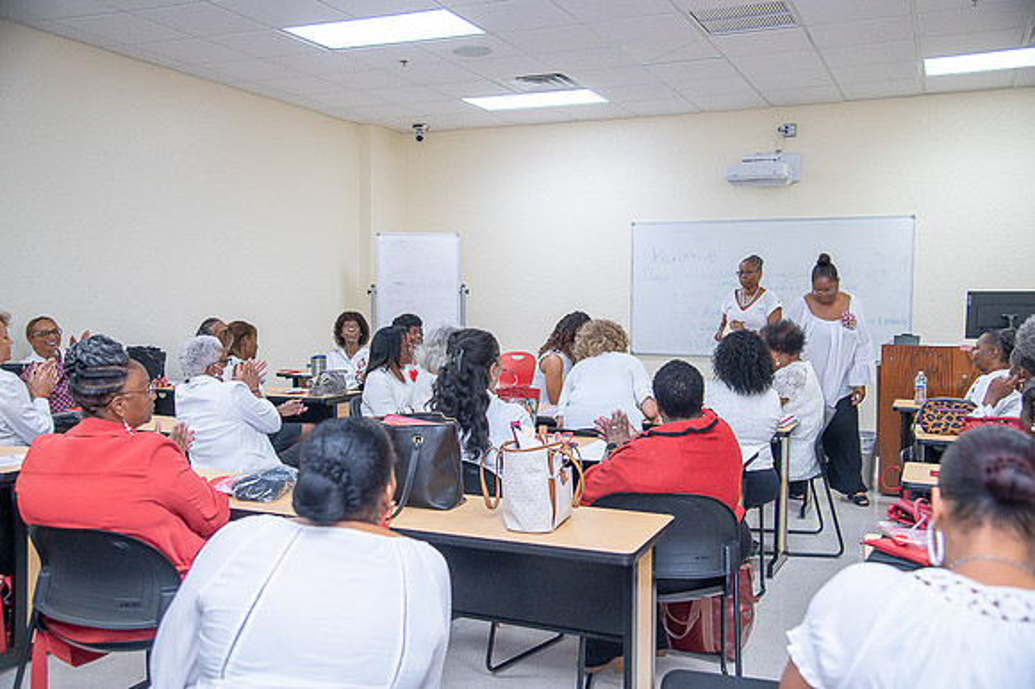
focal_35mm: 34
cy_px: 344
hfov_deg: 55.8
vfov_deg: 38.8
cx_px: 518
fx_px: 977
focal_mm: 34
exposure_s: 1/200
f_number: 4
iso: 800
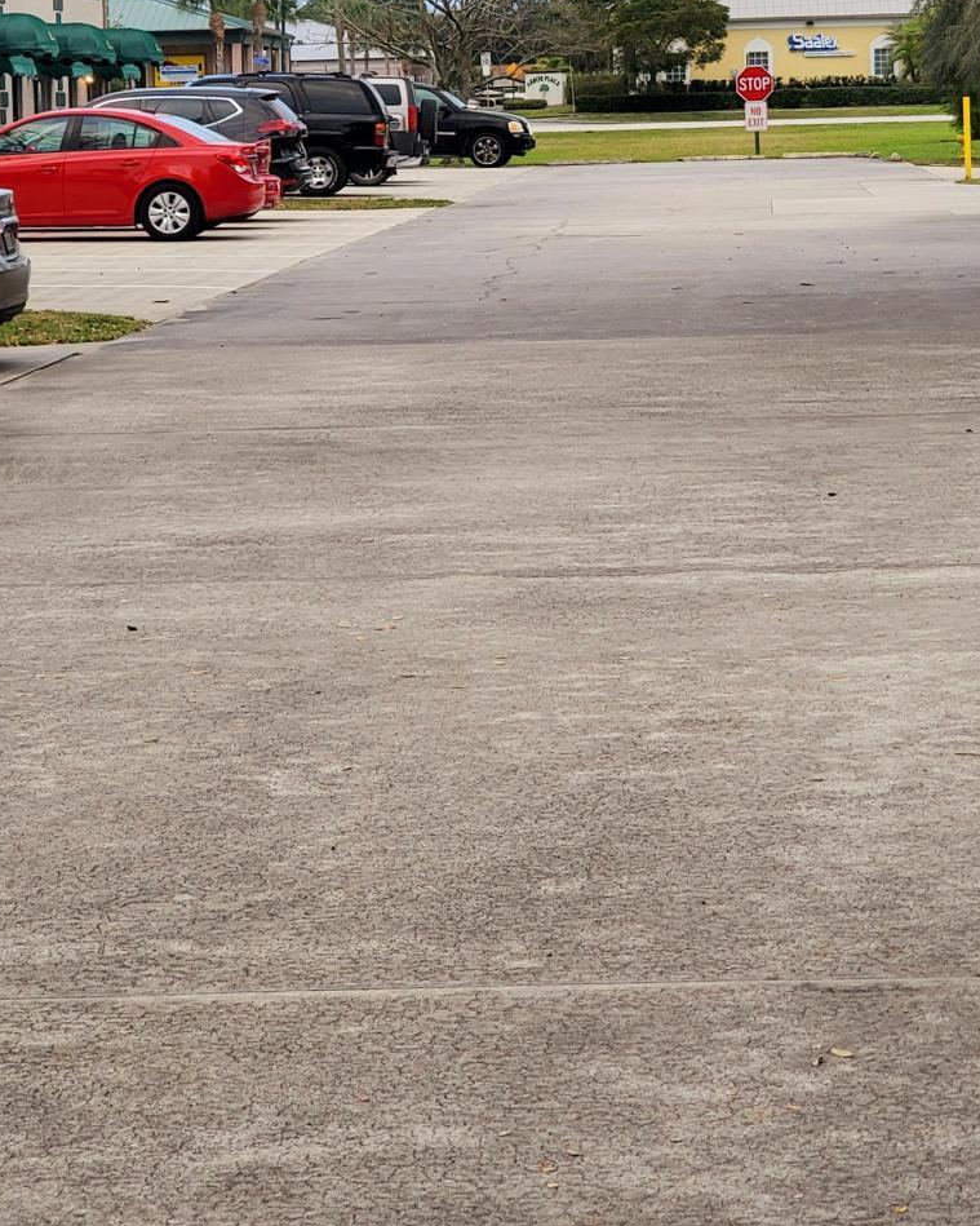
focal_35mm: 107
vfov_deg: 17.8
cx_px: 658
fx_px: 3880
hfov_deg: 14.4
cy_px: 205
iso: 50
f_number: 2.09
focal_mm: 6
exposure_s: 1/60
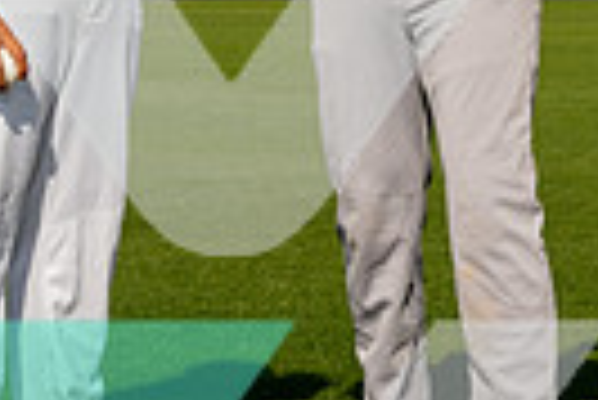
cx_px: 1009
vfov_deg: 5.8
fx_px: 3924
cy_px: 30
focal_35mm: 236
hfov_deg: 8.4
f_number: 8
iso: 100
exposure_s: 1/250
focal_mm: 53
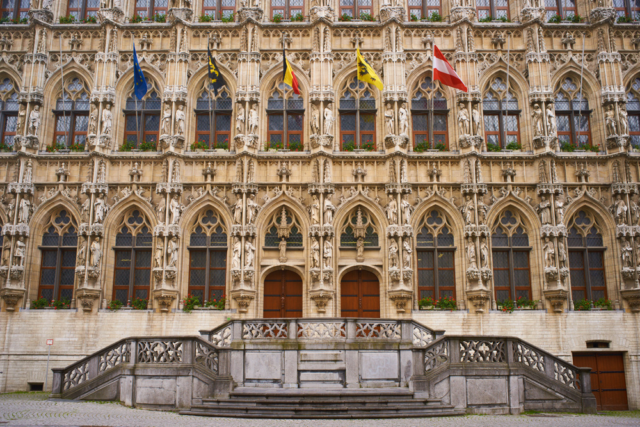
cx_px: 320
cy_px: 214
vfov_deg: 37.9
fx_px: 622
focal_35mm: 35
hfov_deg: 54.4
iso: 200
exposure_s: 1/90
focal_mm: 35
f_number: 8
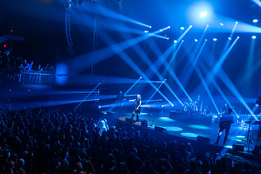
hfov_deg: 55.7
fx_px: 247
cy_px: 103
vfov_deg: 38.8
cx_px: 122
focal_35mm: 34
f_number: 3.2
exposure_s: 1/320
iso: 2500
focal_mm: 24
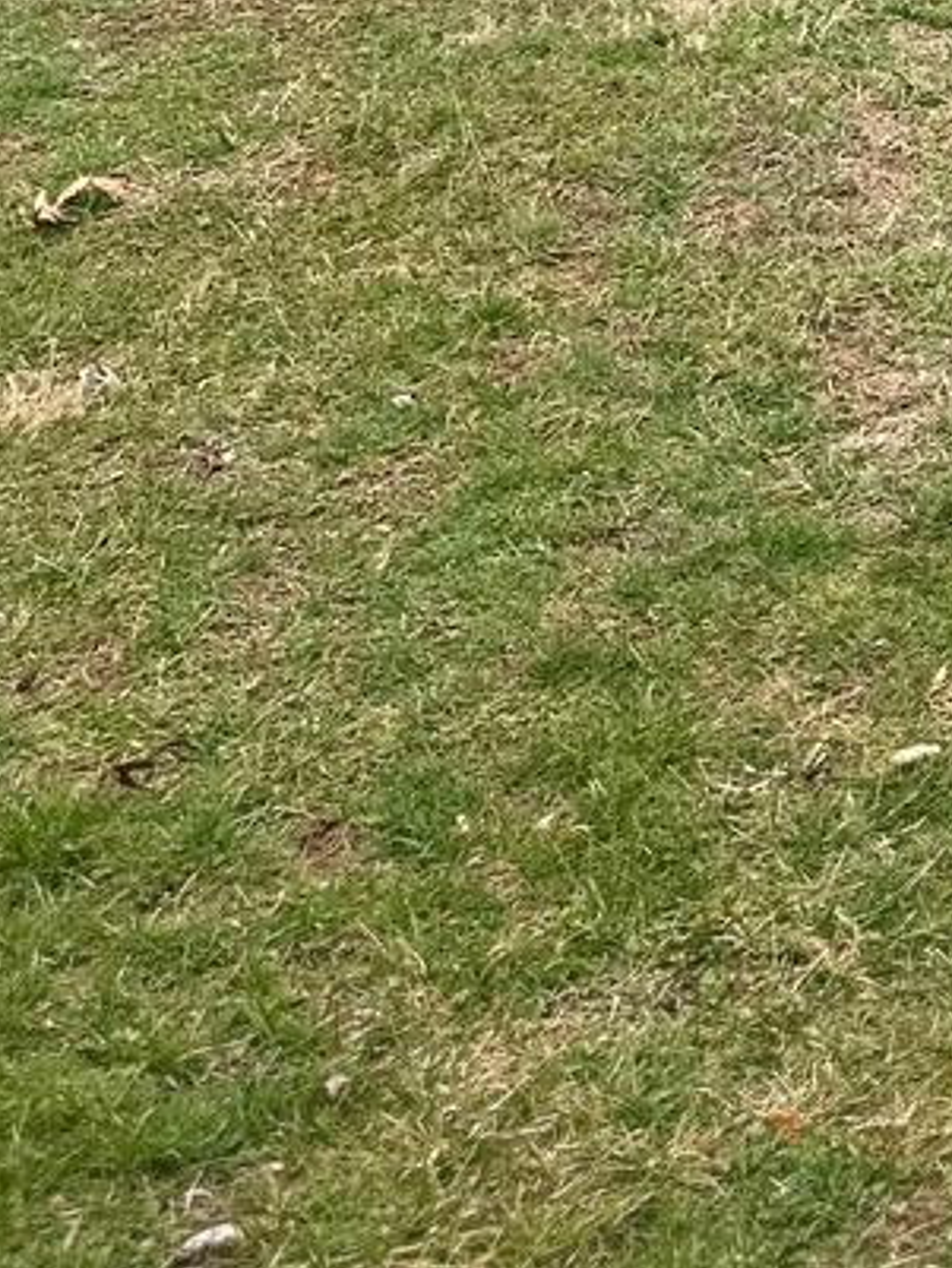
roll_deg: +2.0
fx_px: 3372
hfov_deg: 14.8
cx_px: 1499
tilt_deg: -7.1
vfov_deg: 18.4
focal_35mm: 92
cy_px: -727
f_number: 1.78
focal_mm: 6.86
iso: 80
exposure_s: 1/484
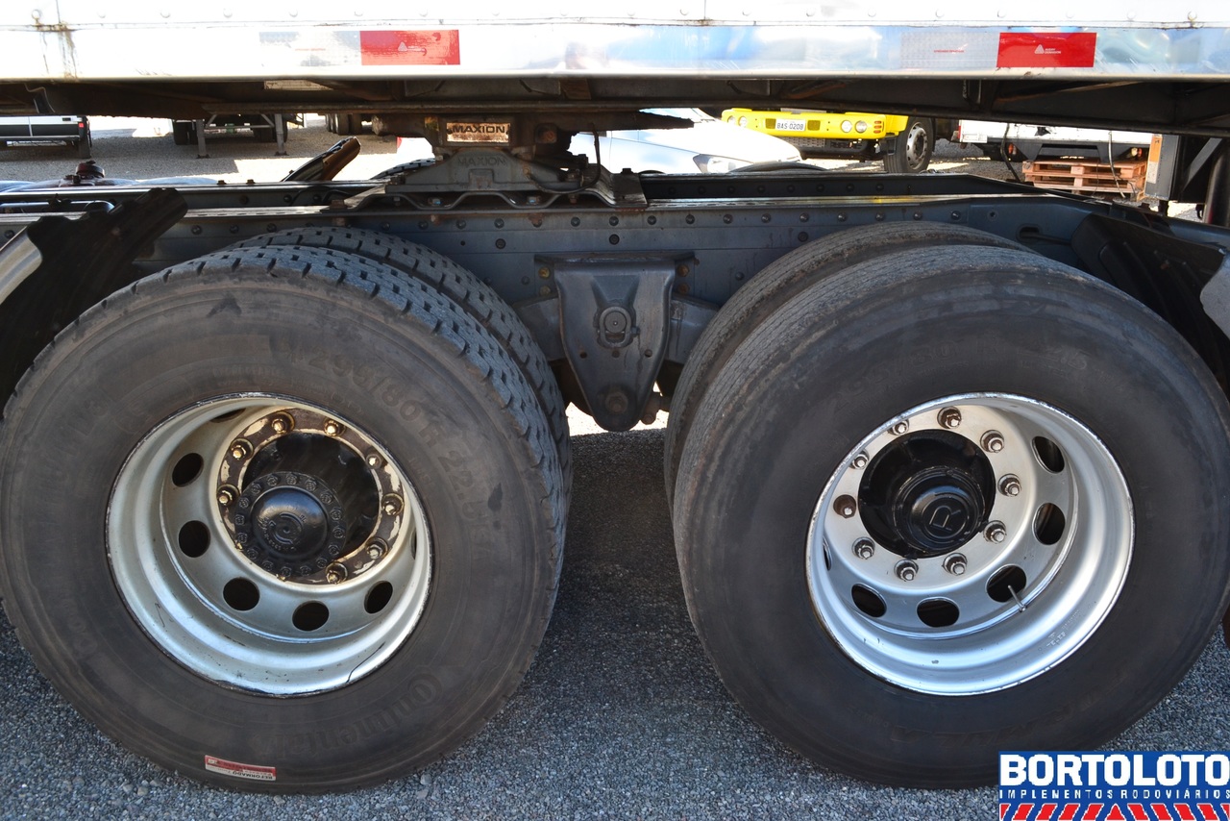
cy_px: 410
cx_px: 615
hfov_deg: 57.2
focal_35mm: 33
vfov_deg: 40.0
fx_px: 1128
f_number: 8
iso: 400
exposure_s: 1/80
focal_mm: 22
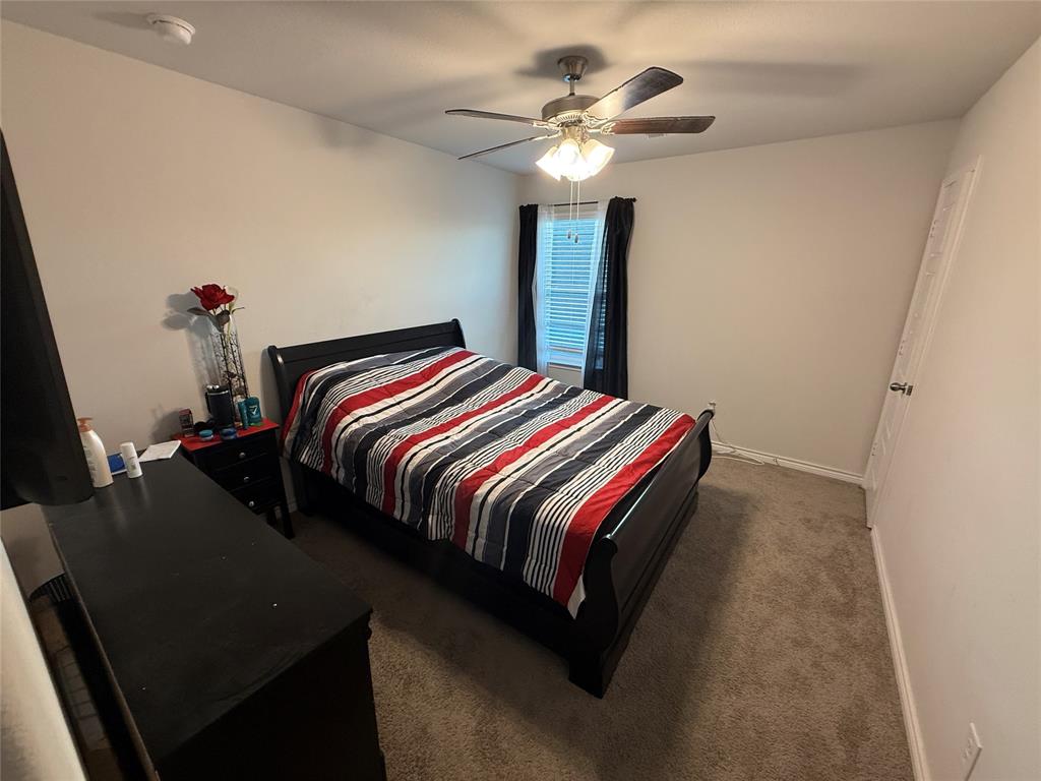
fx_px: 421
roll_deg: -0.7
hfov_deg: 102.1
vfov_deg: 85.7
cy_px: 390
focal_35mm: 14
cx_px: 520
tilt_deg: -15.7
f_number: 2.2
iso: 200
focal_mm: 2.22
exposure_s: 1/60
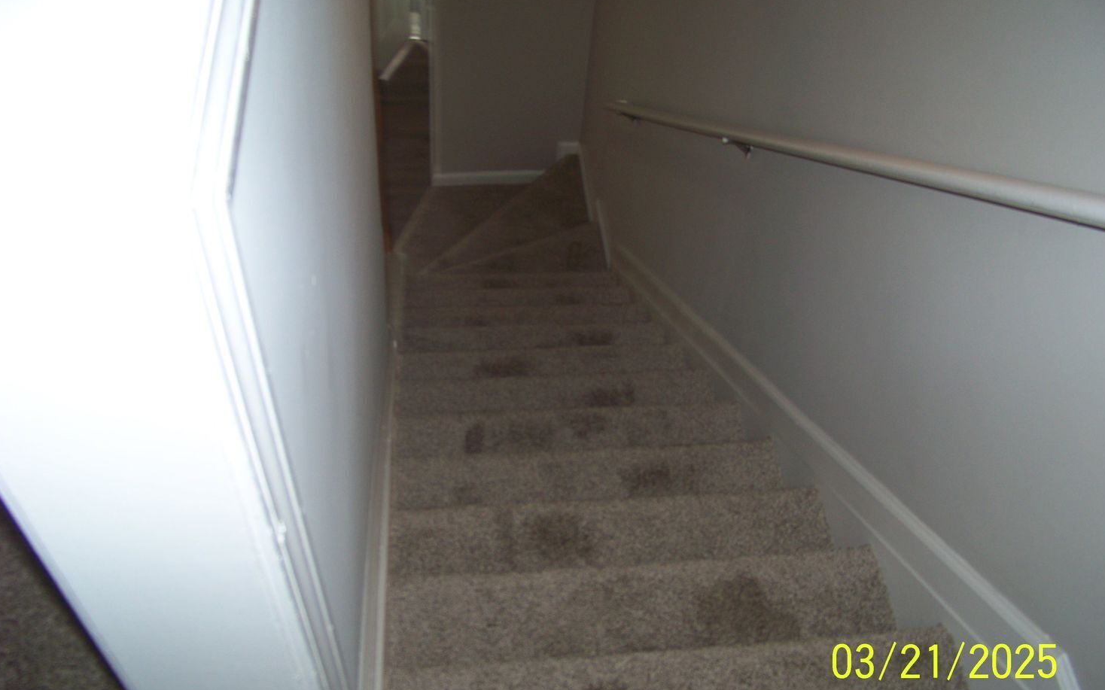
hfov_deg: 50.4
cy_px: 346
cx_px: 559
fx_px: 1174
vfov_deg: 32.8
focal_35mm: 39
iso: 64
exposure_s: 1/30
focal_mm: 5.85
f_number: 2.8
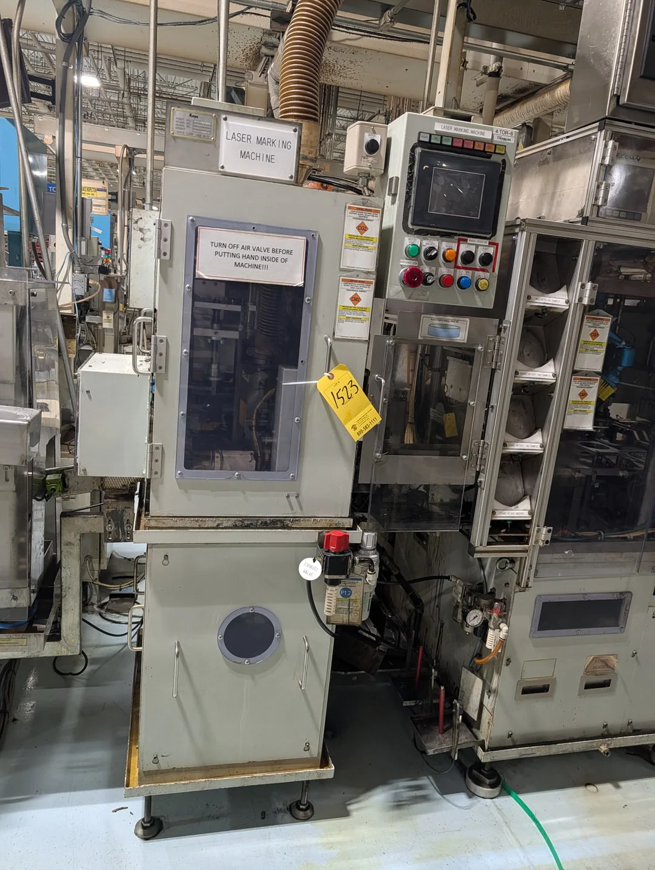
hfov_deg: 56.9
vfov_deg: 71.5
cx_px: 328
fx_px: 604
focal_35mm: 24
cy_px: 435
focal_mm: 6.9
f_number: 1.68
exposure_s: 1/165
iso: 299
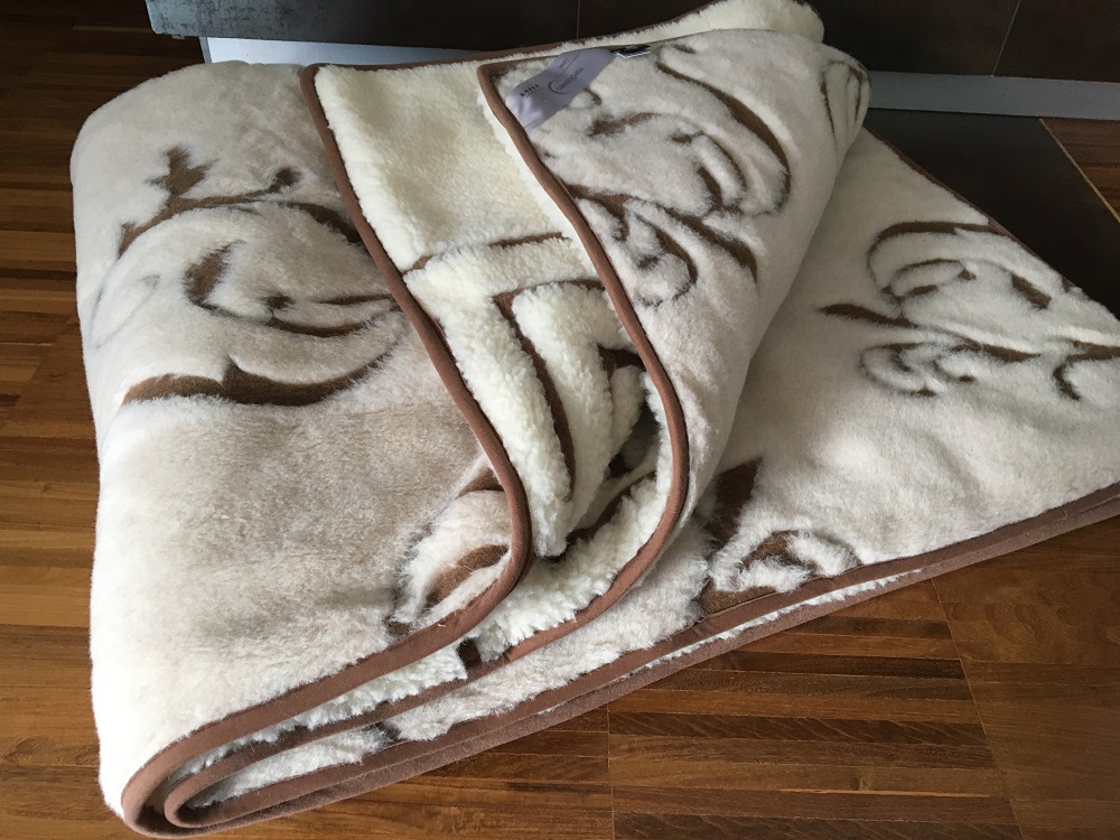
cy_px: 420
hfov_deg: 61.7
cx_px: 560
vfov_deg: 48.2
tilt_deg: -41.3
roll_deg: -3.3
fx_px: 938
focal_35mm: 29
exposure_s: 1/33
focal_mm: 4.15
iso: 125
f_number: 2.2
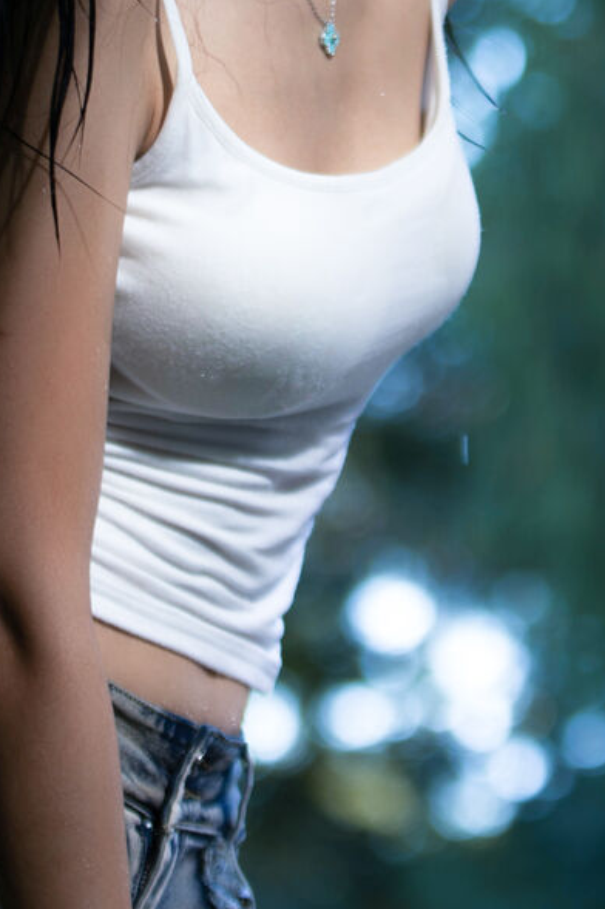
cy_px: 127
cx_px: 336
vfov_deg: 9.7
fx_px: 5325
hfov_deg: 6.5
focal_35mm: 211
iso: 100
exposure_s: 1/125
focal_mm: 70
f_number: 2.8
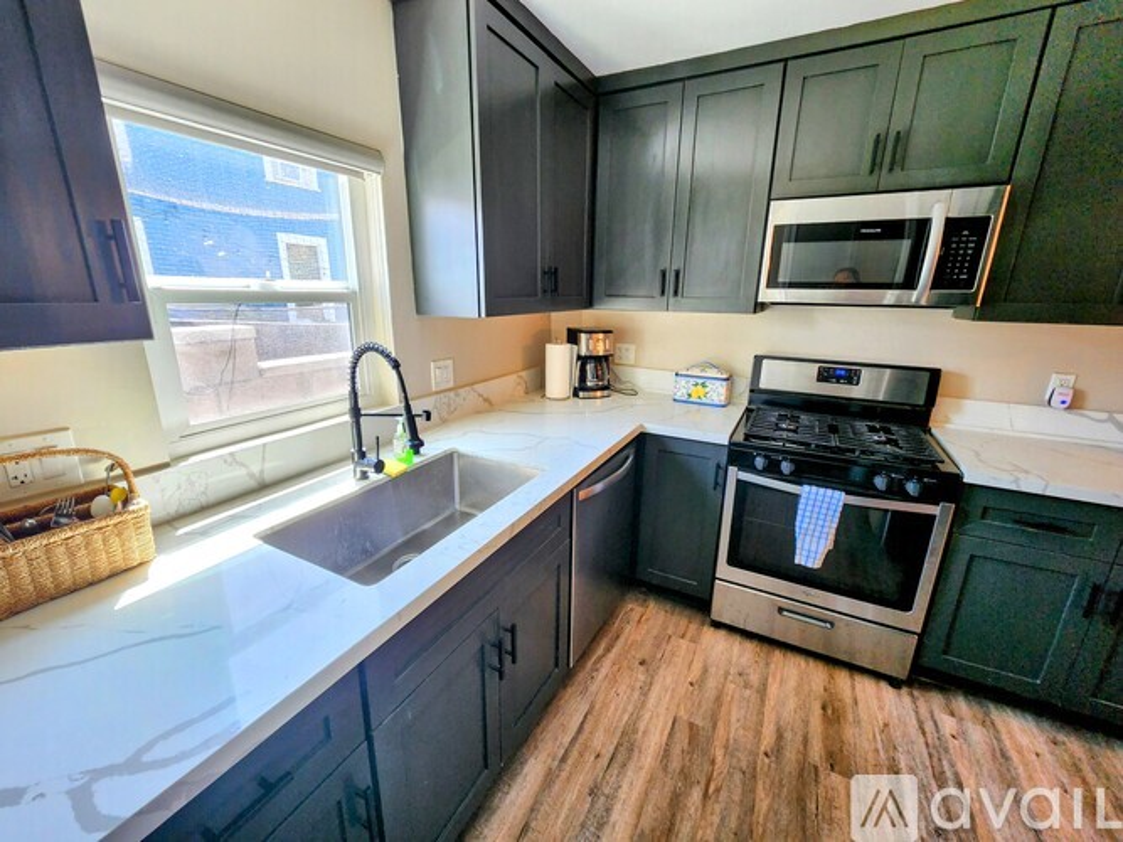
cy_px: 421
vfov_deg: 89.9
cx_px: 562
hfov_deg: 106.2
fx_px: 422
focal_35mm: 13
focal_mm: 2.2
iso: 160
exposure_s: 1/60
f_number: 2.2
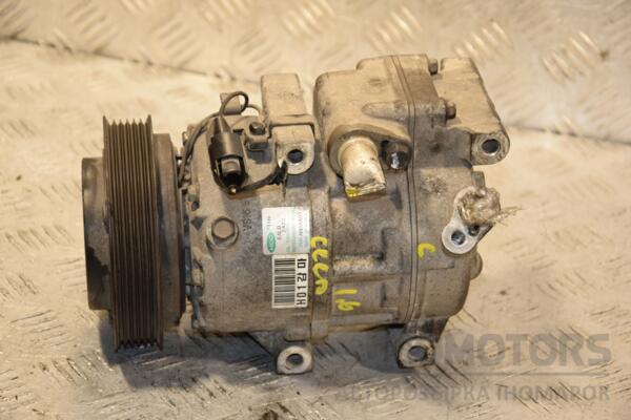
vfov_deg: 12.2
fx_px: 1972
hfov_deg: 18.2
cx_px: 316
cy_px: 210
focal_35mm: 112
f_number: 5.3
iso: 800
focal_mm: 75
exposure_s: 1/125
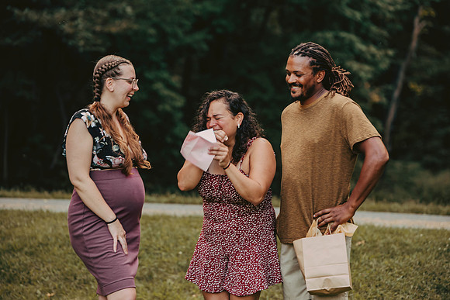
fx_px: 1813
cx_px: 225
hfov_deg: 14.2
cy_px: 150
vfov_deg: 9.5
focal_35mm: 145
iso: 250
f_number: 3.5
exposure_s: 1/125
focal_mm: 145
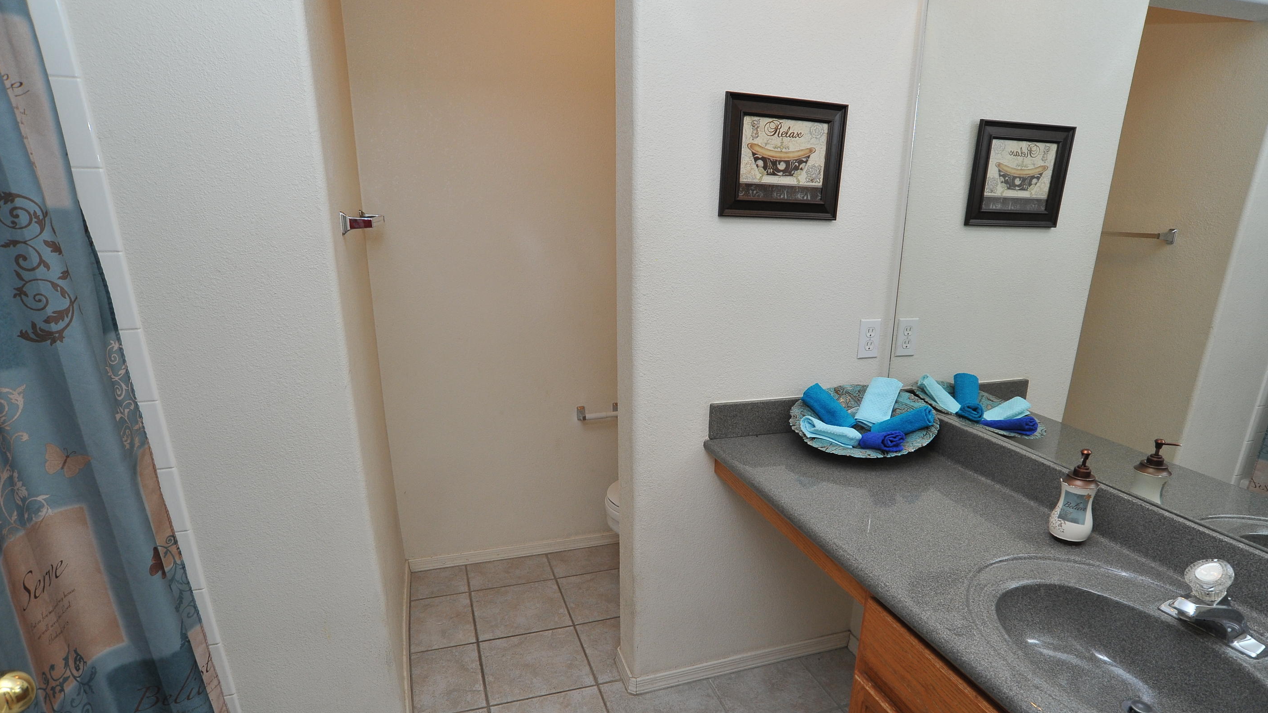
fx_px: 672
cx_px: 670
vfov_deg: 55.3
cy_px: 439
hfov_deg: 86.5
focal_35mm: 20
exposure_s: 1/60
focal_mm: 18
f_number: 10
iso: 1000
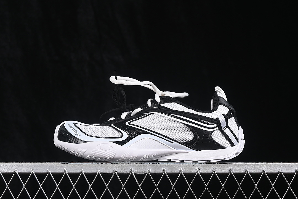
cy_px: 100
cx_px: 149
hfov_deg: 27.0
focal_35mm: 75
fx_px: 621
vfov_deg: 18.2
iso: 160
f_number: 7.1
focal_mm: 50
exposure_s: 1/80
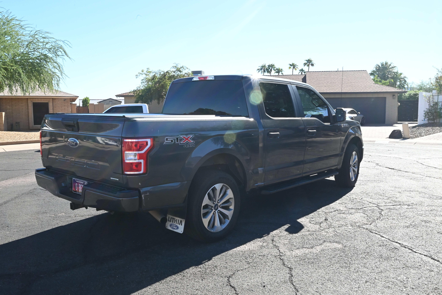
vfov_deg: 43.6
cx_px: 221
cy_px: 148
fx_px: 368
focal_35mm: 30
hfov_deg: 61.9
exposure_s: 1/200
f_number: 22
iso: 1600
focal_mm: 30
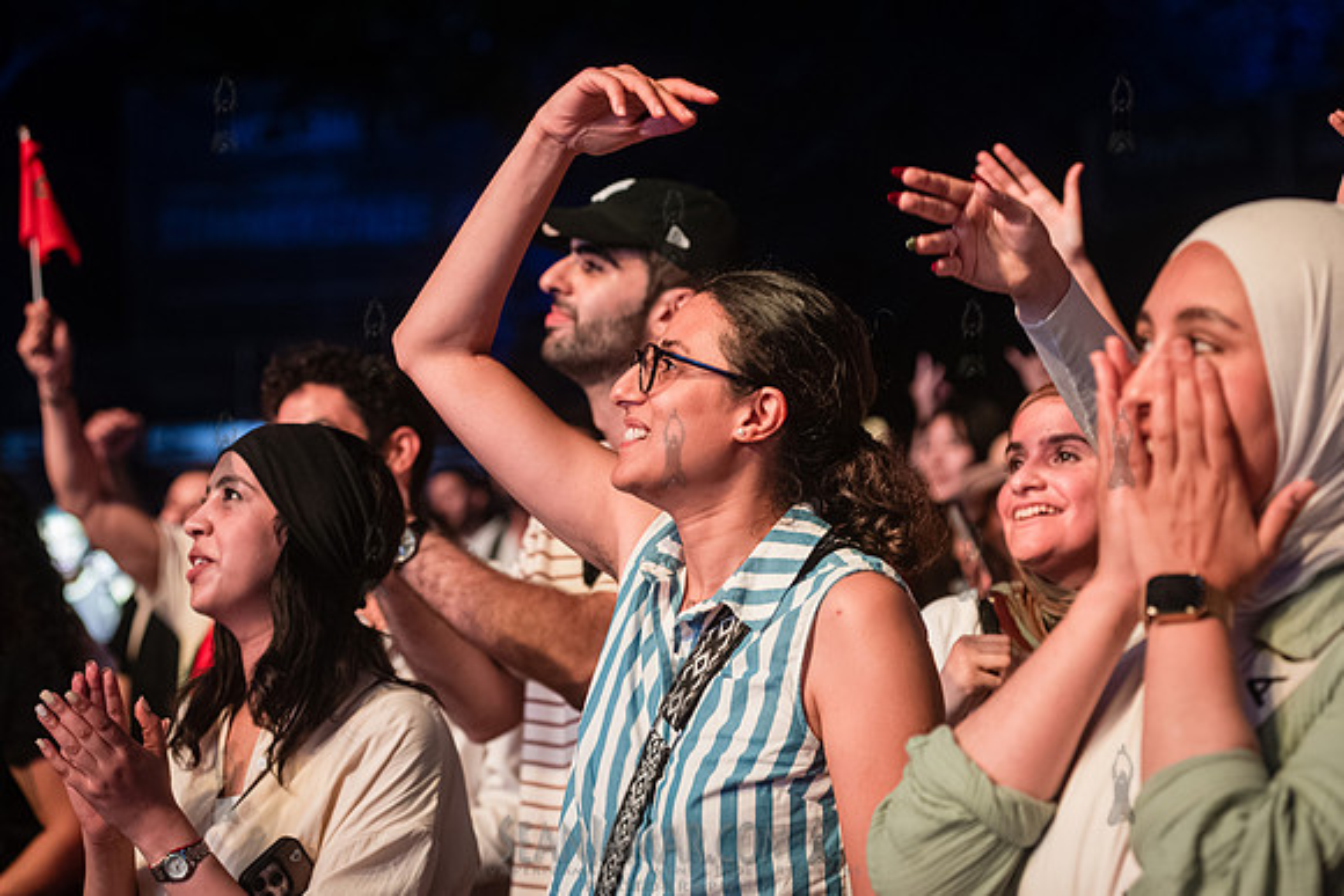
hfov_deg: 25.4
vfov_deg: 17.1
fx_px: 2987
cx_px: 672
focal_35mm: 80
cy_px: 448
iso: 4000
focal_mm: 80
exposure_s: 1/250
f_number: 3.5
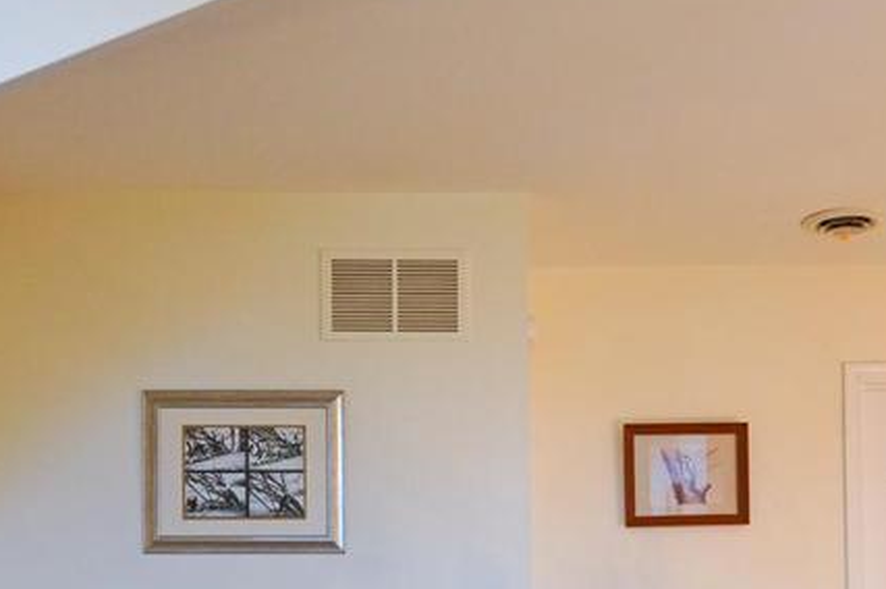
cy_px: 608
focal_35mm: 54
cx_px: 585
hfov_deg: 36.5
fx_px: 1328
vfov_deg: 23.8
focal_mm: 16
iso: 1600
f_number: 3.2
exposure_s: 1/160
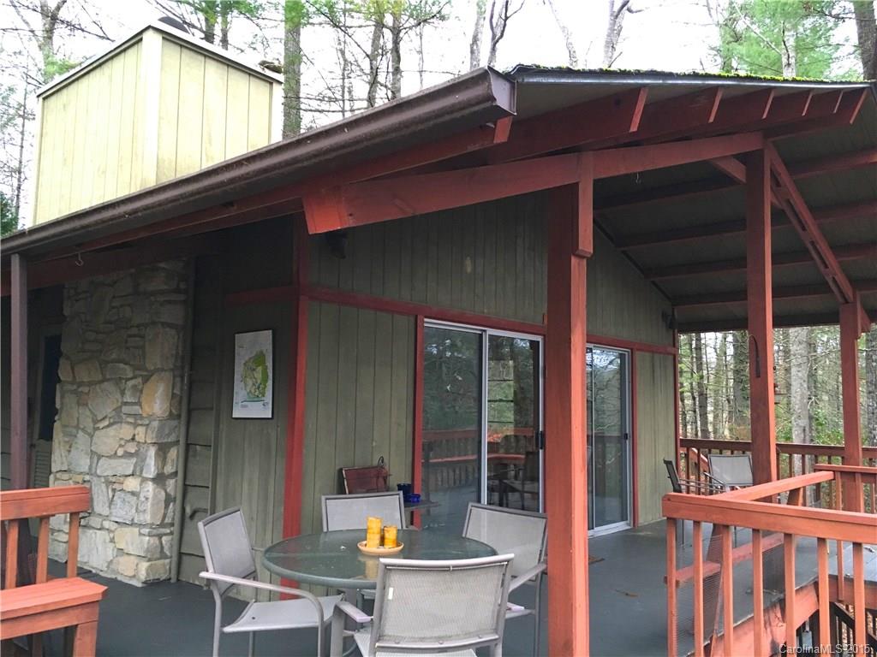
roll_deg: -0.2
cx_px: 438
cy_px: 328
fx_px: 735
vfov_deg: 48.2
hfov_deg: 61.7
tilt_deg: +6.8
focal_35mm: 29
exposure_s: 1/30
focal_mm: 4.15
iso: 125
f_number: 2.2
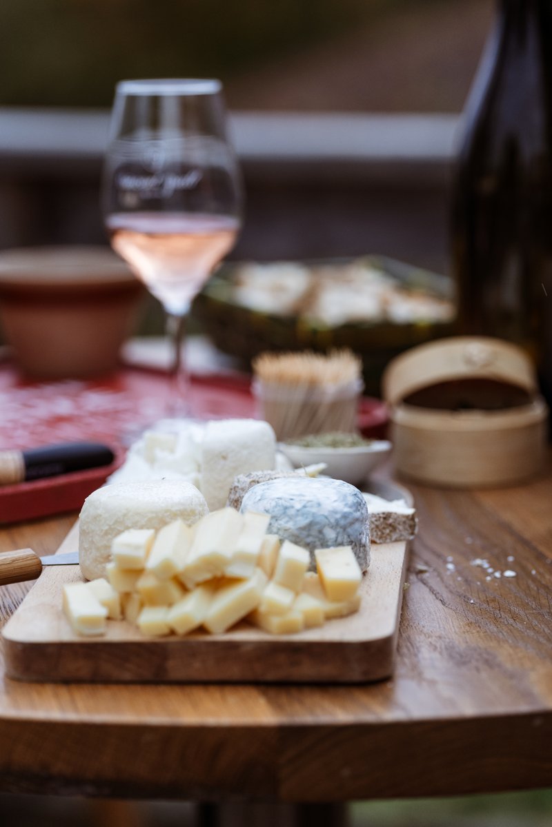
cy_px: 414
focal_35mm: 100
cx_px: 276
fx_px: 2300
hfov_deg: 13.7
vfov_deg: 20.4
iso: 1600
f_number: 3.5
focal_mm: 100
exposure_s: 1/125
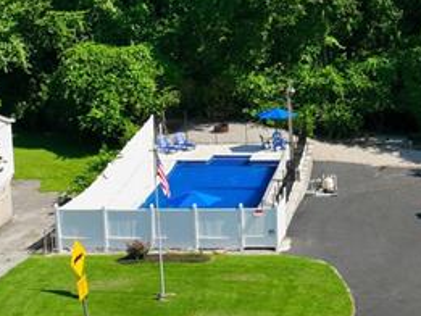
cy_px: 85
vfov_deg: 15.7
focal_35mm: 94
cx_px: 479
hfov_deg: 19.8
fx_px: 1144
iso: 100
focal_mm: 12.3
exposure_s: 1/2000
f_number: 2.8
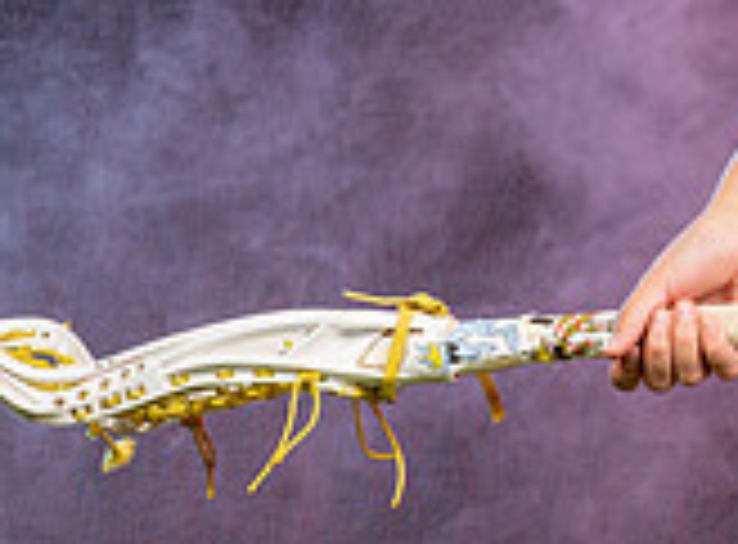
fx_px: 10259
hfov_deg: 4.1
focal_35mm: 484
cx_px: 1166
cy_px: -207
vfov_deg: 3.0
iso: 64
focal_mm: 105
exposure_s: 1/200
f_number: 8
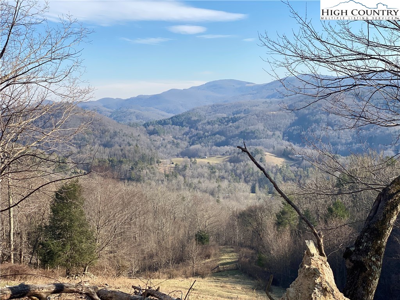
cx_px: 200
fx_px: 601
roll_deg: +1.9
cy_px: 150
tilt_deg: -3.3
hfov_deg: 36.8
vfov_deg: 28.0
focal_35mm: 52
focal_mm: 6
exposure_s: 1/940
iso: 20
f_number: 2
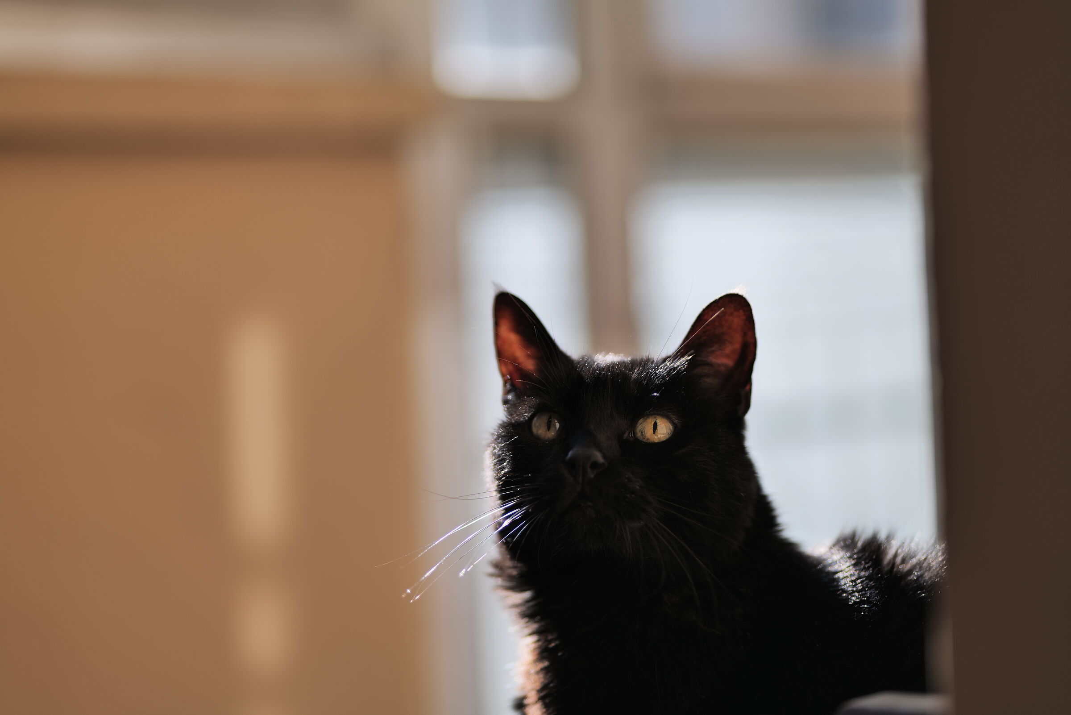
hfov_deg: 23.9
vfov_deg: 16.1
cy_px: 358
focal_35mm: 85
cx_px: 536
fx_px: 2530
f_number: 1.8
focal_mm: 85
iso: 100
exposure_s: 1/1300
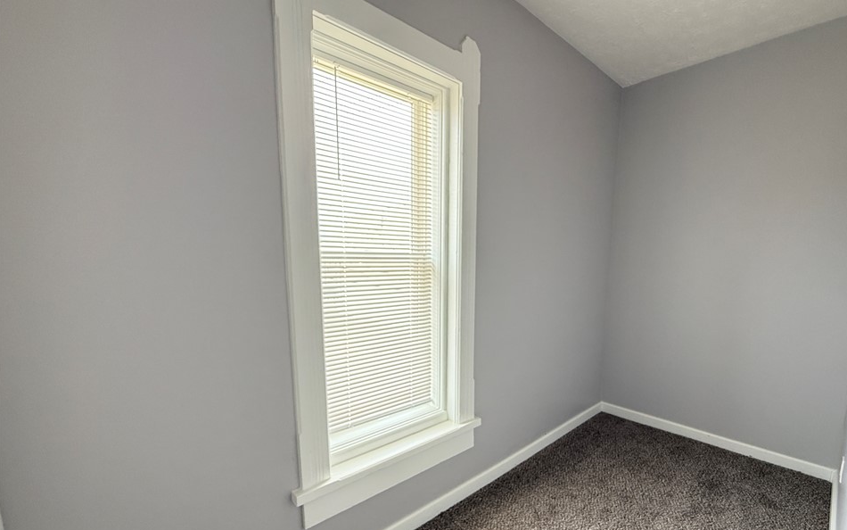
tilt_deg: -8.3
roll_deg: -0.8
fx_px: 369
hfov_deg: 97.6
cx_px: 454
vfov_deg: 70.6
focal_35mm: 16
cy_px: 314
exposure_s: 1/98
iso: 320
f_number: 2.2
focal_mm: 2.22
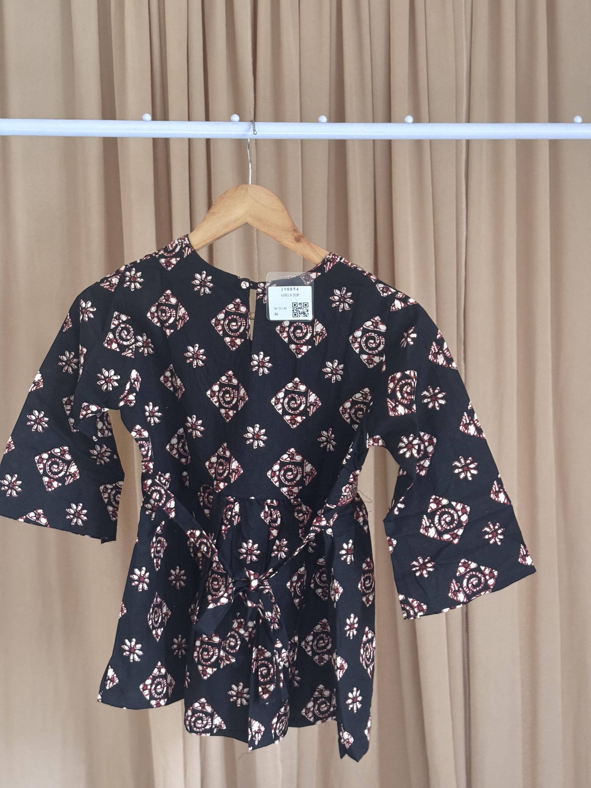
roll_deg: -0.5
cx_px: 296
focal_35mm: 52
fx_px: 1184
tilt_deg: -7.1
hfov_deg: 28.0
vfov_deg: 36.8
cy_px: 394
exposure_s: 1/44
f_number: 1.6
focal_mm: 5.96
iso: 160
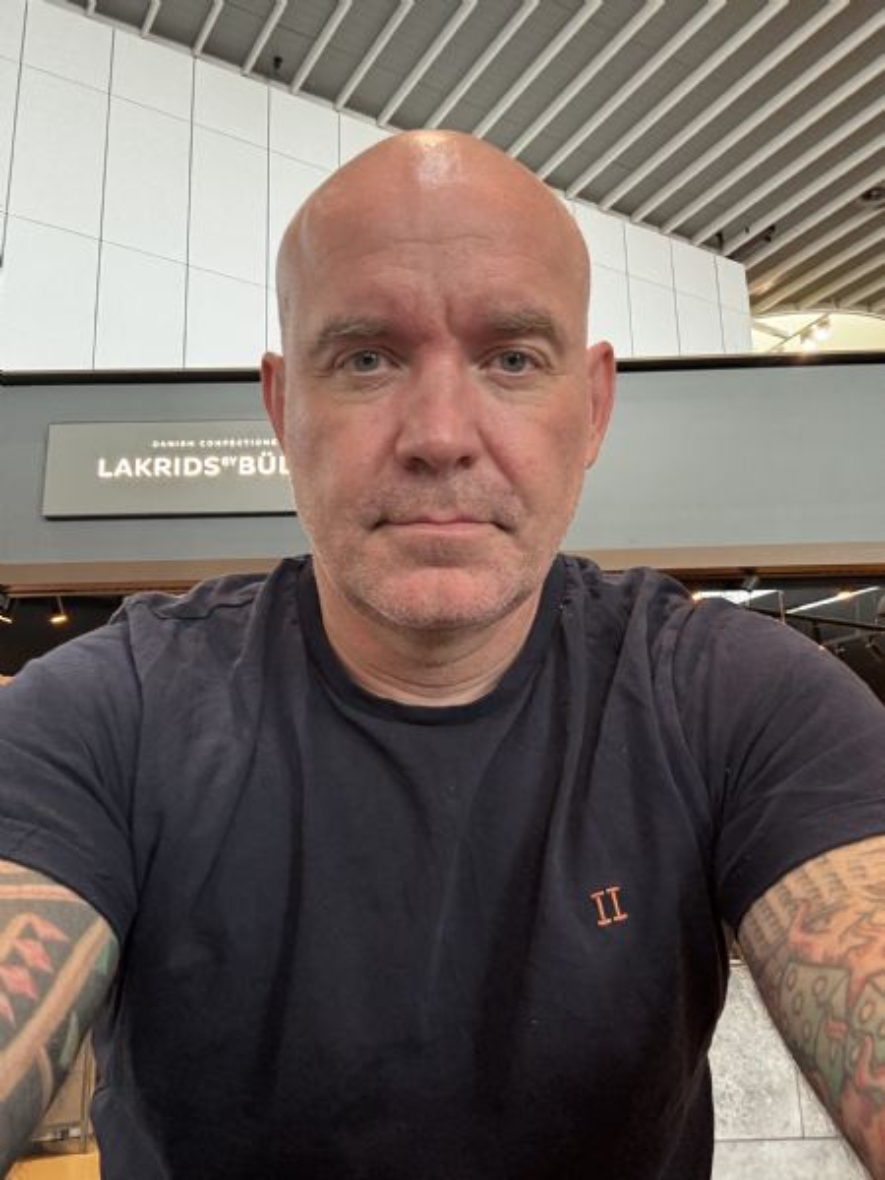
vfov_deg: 60.0
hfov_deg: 46.8
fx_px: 1023
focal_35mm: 30
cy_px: 590
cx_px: 442
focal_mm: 2.69
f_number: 1.9
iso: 200
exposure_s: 1/50
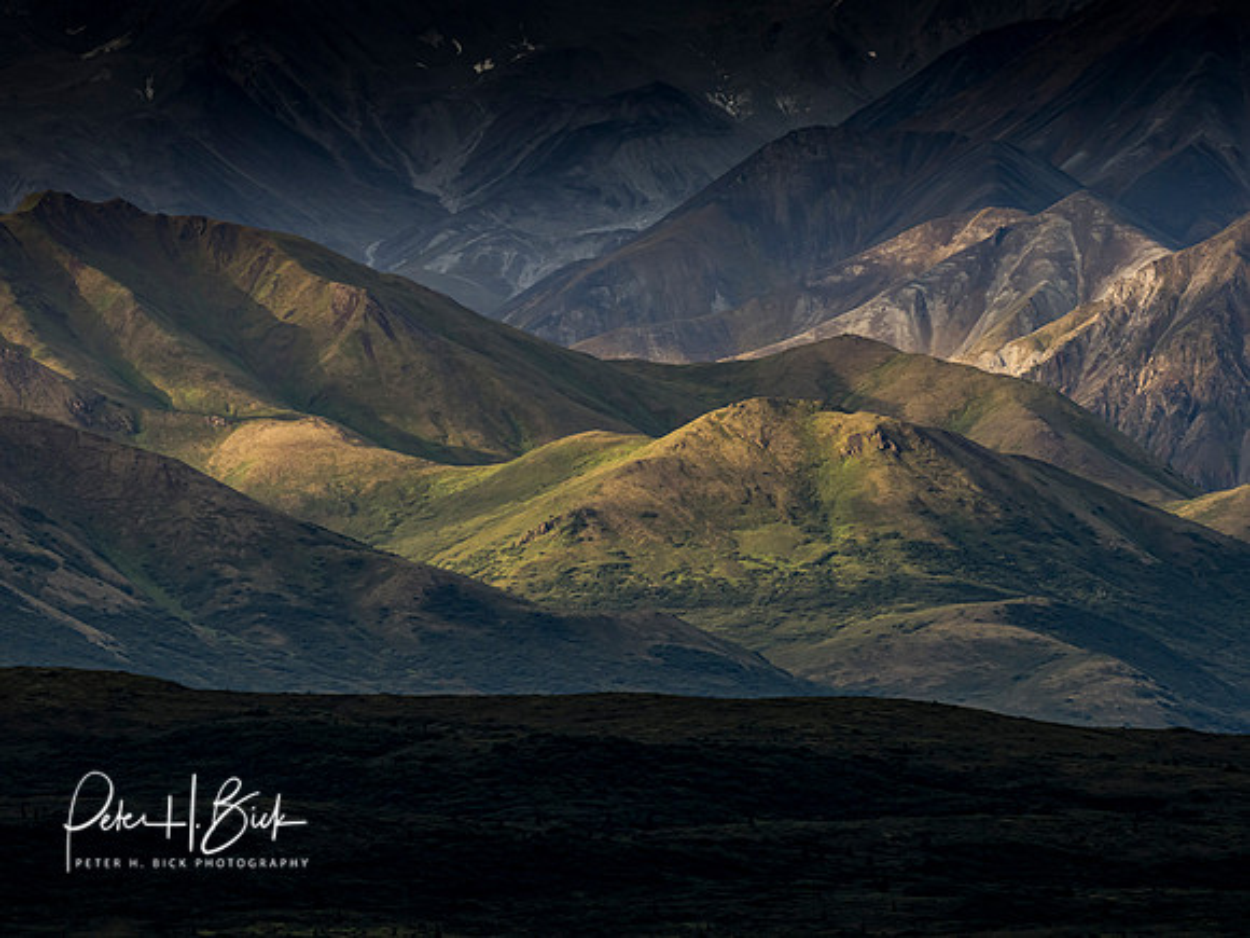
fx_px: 21702
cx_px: 625
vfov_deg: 2.5
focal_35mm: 601
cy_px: 469
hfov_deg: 3.3
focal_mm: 300
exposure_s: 1/400
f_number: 4.5
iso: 400
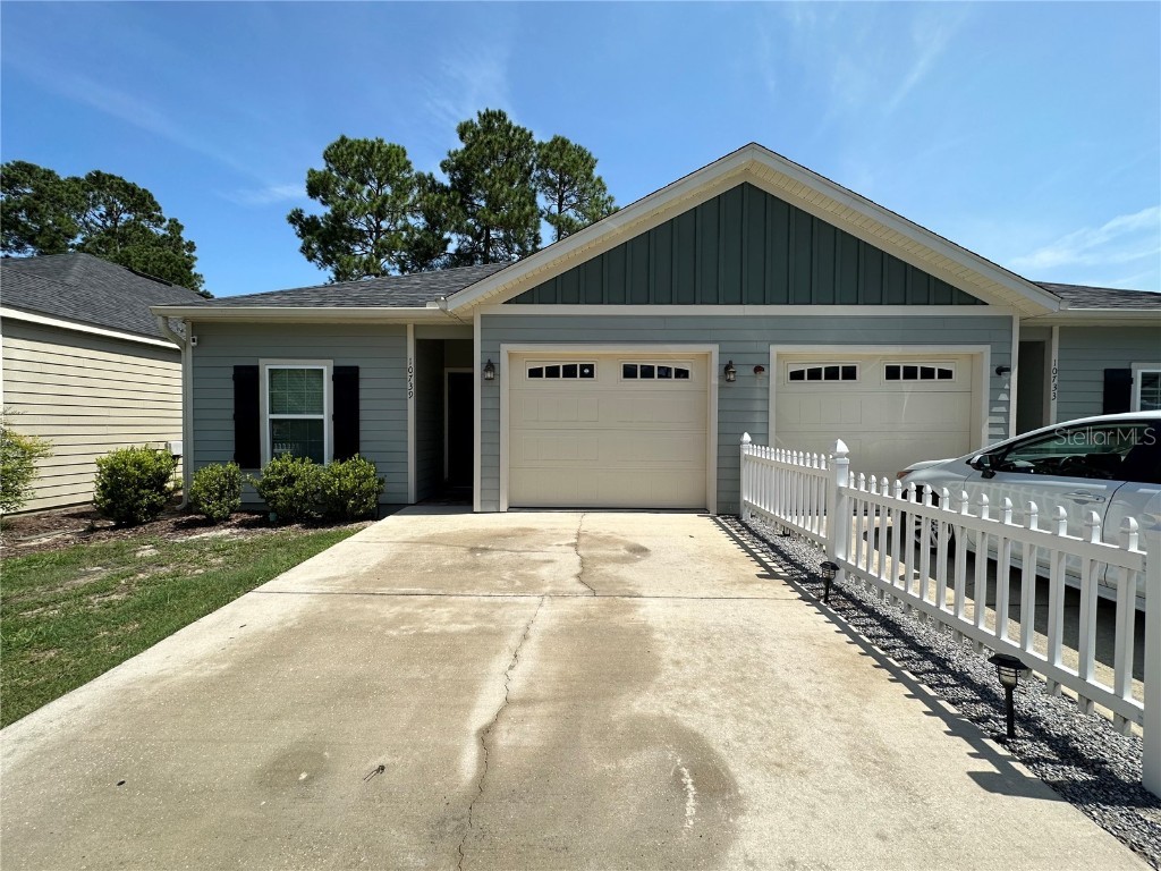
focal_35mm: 14
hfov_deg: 102.1
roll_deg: -0.1
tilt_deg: -2.0
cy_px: 436
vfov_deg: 85.7
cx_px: 580
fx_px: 470
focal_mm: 2.22
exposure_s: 1/2506
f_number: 2.2
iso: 50
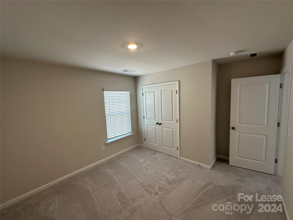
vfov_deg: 85.7
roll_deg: +1.9
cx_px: 146
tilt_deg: -4.3
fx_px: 119
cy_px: 110
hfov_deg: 102.1
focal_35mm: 14
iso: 125
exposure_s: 1/120
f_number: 2.2
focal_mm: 2.22
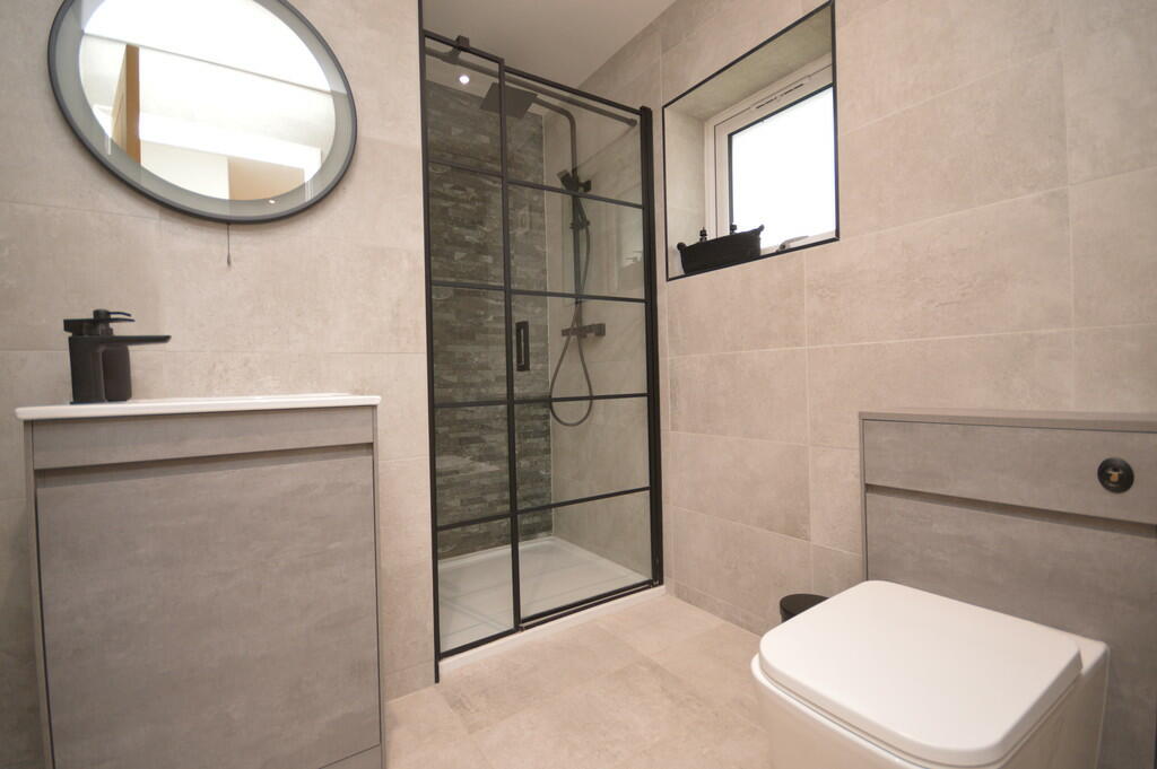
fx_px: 482
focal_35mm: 15
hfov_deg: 100.4
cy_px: 384
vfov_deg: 77.2
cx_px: 578
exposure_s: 1/60
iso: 560
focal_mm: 10
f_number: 4
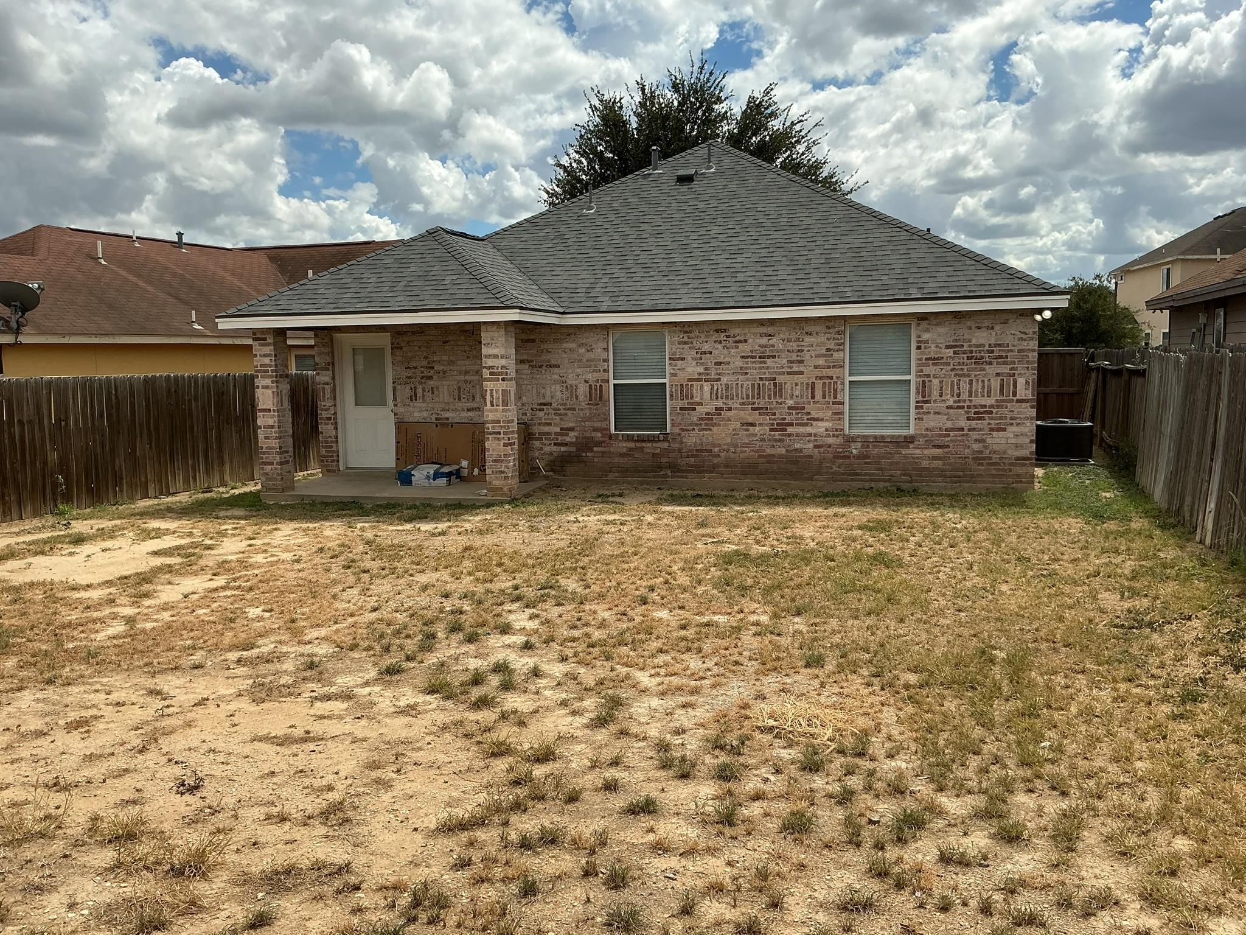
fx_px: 1044
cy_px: 468
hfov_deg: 61.7
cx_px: 623
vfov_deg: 48.2
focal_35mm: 29
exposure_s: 1/4065
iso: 25
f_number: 1.8
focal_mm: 3
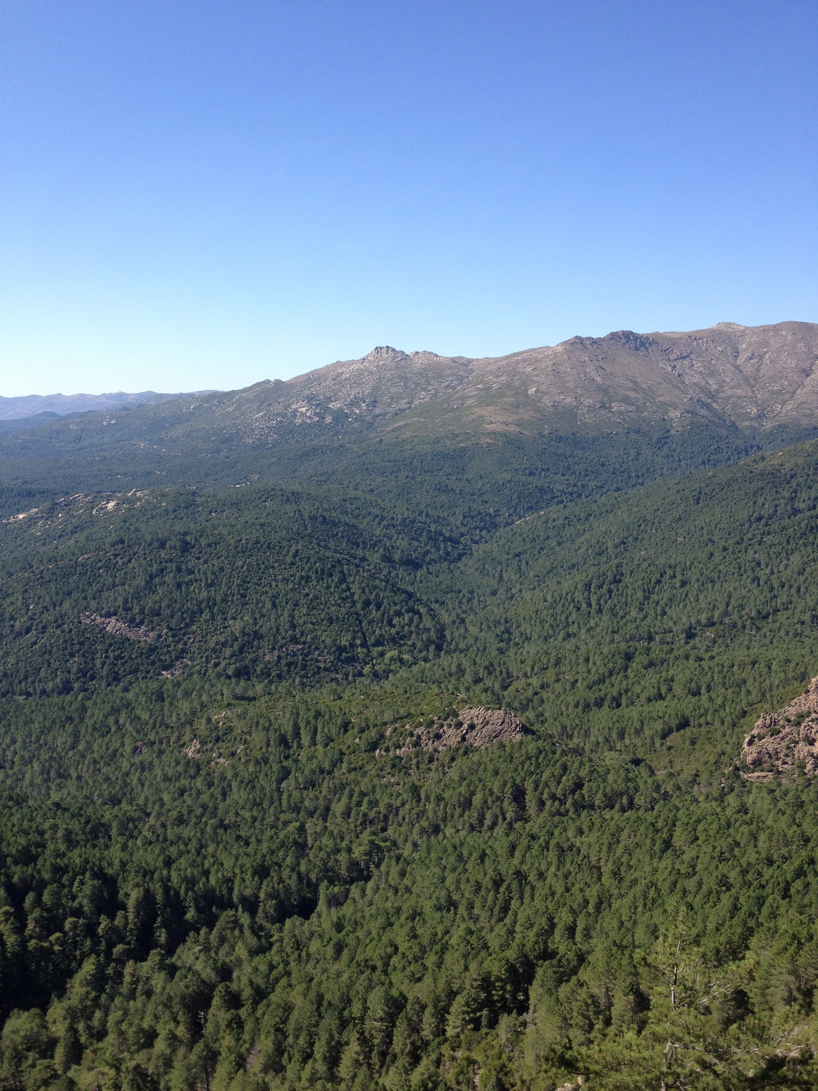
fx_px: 1103
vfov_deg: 52.6
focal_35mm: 35
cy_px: 546
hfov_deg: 40.7
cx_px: 409
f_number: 2.4
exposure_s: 1/986
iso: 64
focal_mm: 4.28
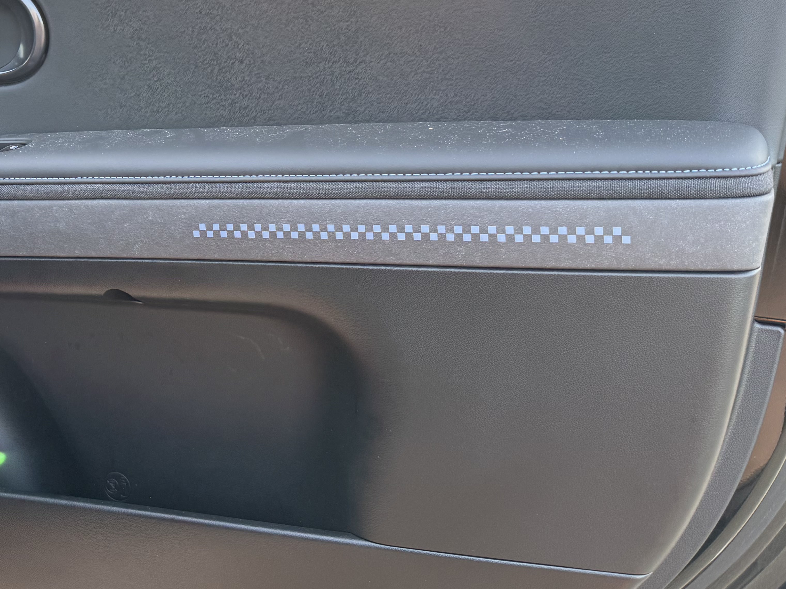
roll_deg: +0.1
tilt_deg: -4.5
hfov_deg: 40.7
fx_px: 1022
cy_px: 113
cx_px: 184
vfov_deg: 31.3
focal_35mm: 45
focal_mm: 6.76
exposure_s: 1/121
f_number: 1.78
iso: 100
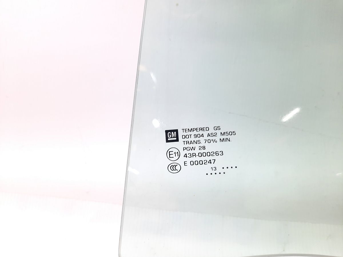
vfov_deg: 54.9
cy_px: 128
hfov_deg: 69.4
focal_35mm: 25
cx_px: 172
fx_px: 248
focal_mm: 4.6
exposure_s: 1/50
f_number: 2
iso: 100
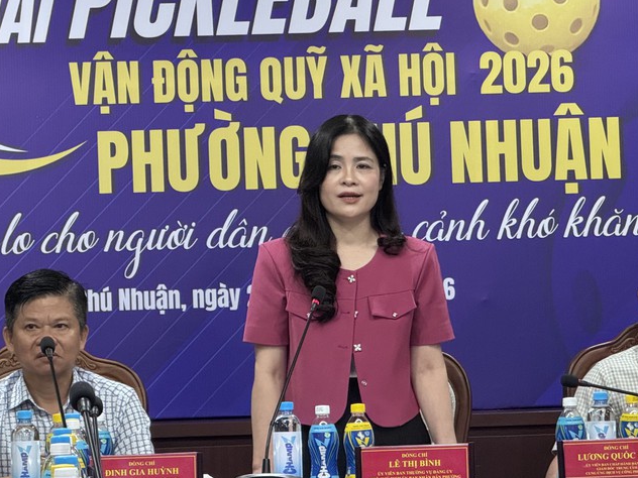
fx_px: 3502
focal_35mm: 190
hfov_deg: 10.4
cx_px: 347
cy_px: 197
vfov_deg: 7.8
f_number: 2.8
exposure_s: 1/60
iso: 640
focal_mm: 15.66
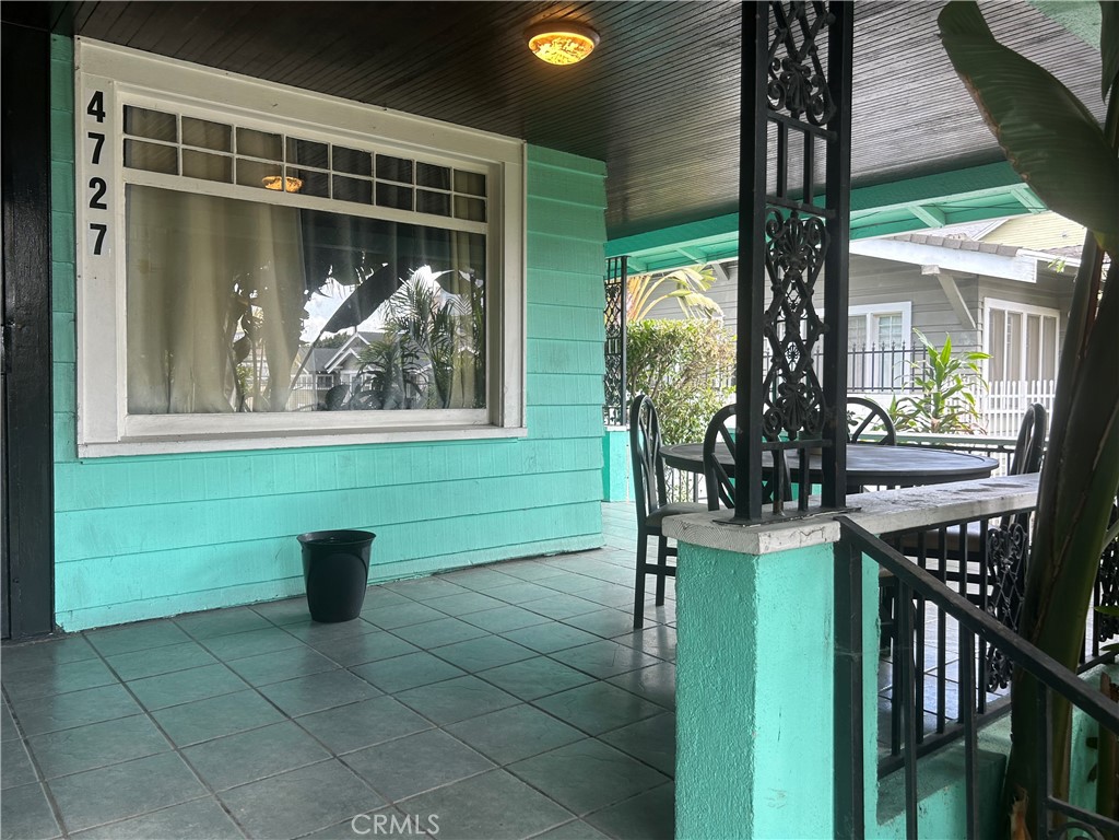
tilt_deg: -1.3
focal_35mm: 26
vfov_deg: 53.1
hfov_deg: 67.3
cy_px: 420
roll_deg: -0.5
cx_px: 560
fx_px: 840
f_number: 1.5
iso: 40
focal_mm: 5.7
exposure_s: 1/121
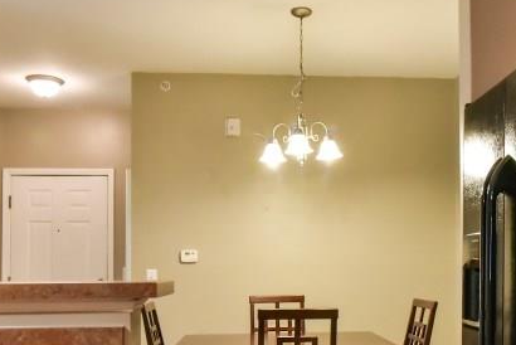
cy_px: 272
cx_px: 344
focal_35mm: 40
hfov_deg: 47.6
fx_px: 574
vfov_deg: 32.6
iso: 4000
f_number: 8
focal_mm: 16
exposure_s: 1/60
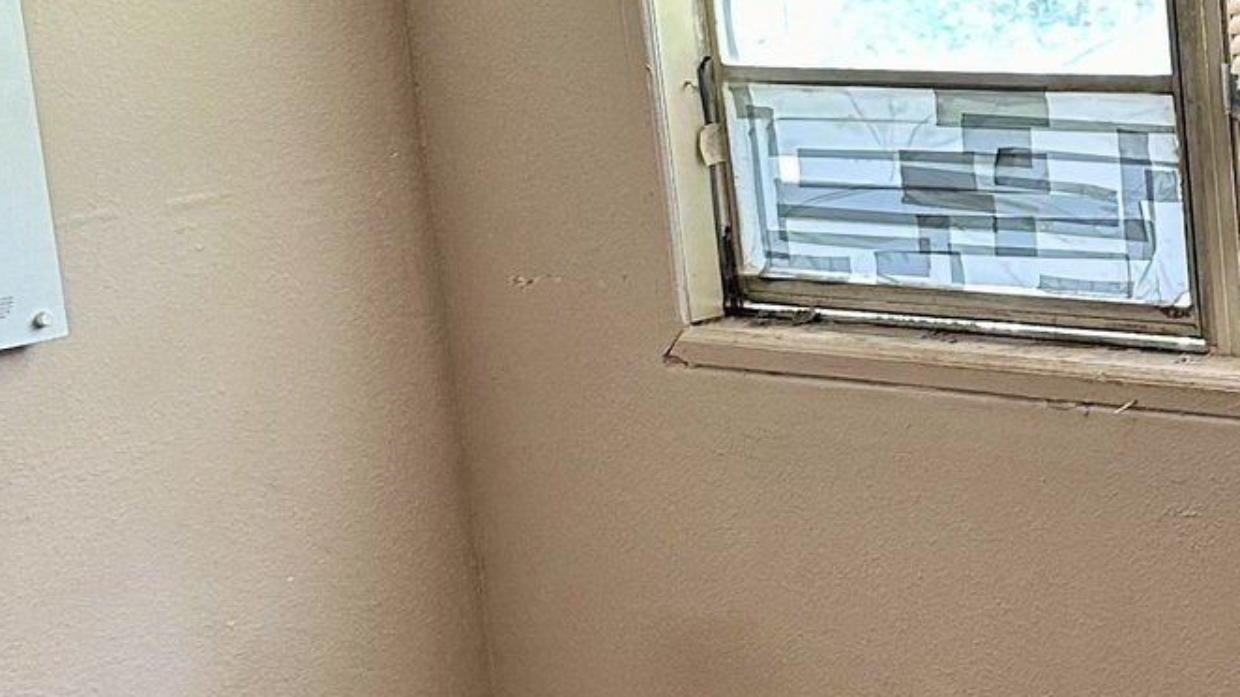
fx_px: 2991
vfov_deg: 13.3
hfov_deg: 21.2
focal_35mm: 91
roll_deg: +3.1
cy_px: 309
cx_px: 1613
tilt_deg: -10.9
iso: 250
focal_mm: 6.86
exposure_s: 1/83
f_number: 1.78
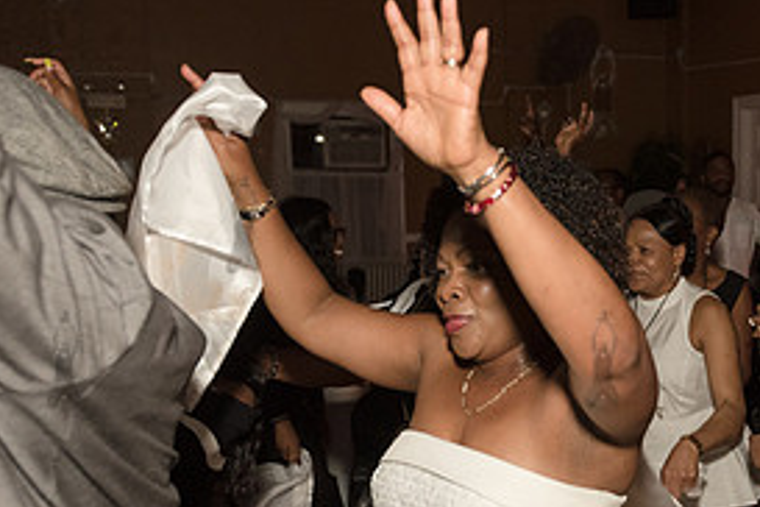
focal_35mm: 51
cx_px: 601
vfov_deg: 26.3
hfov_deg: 37.6
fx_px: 1077
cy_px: 358
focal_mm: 24
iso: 2000
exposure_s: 1/320
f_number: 3.5
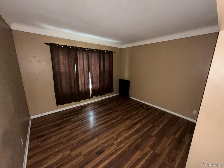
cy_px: 84
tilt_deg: -12.7
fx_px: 91
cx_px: 112
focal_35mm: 14
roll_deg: -1.0
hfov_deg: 102.1
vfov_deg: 85.7
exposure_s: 1/16
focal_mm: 2.22
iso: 500
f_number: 2.2
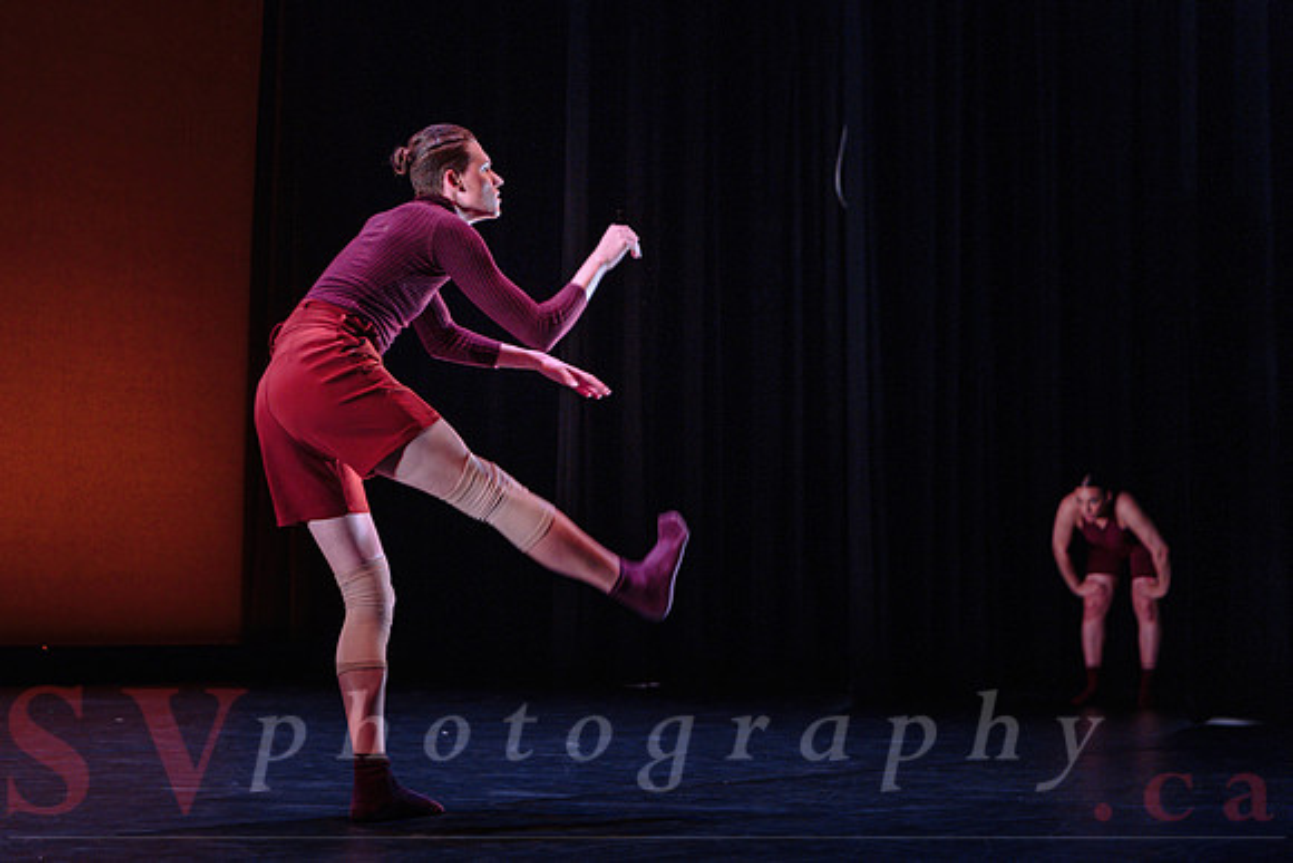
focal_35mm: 55
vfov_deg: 24.7
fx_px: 1969
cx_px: 584
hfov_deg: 36.3
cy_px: 473
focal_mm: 50
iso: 2500
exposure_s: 1/200
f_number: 2.8
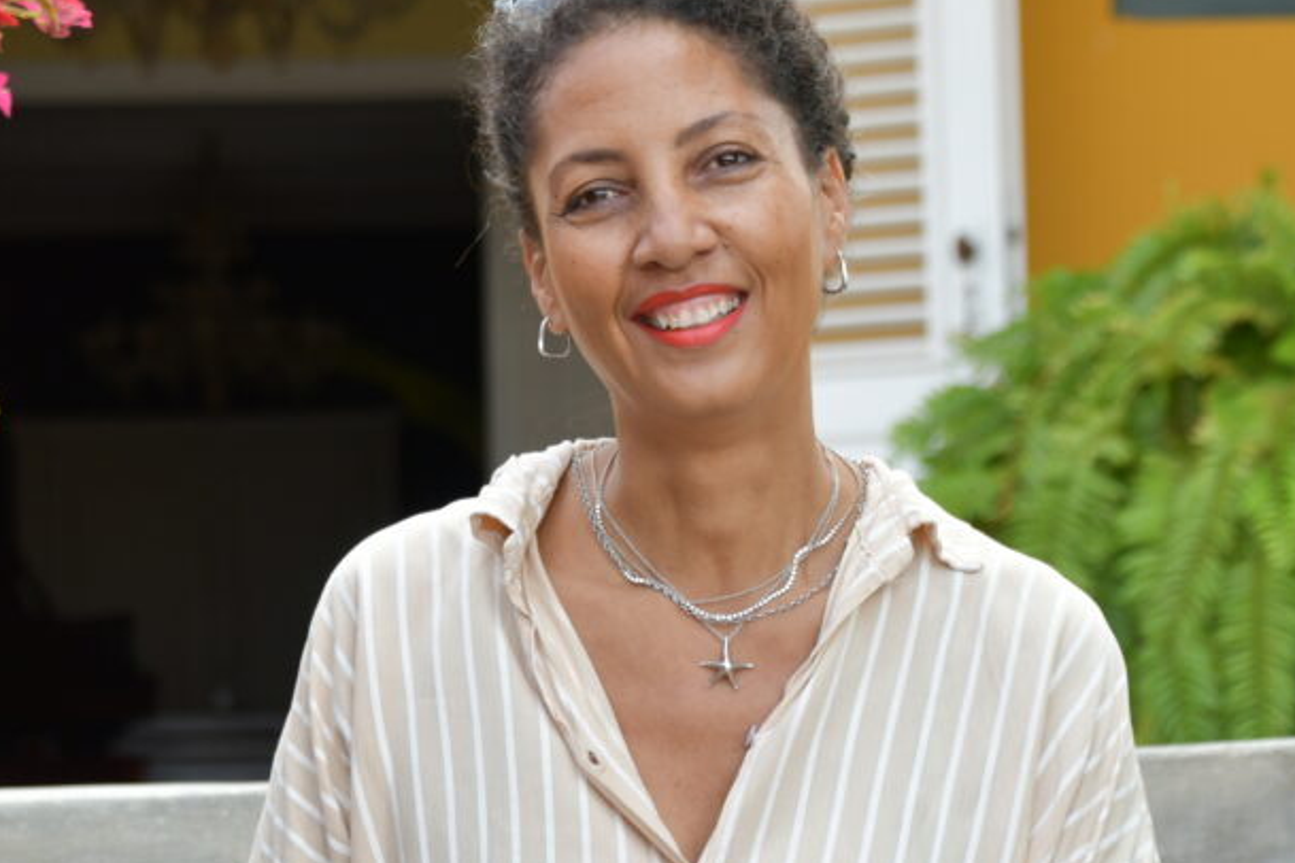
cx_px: 402
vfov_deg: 8.4
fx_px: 5863
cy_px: 496
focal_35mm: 163
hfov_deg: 12.6
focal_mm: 65
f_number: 5.6
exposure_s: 1/250
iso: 250
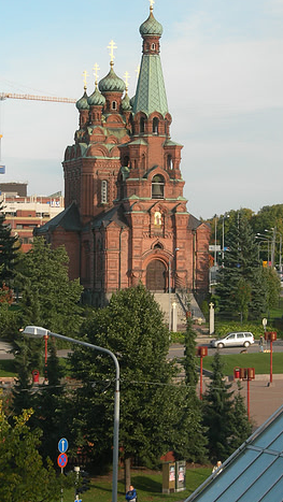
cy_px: 254
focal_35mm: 153
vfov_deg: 14.0
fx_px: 2039
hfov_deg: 7.9
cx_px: 153
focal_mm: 23.4
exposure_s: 1/62.3
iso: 50
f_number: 8.2
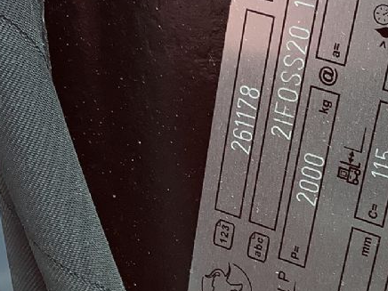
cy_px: 189
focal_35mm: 91
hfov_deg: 21.5
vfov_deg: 16.2
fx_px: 1020
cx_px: 234
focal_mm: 3.3
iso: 64
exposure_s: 1/100
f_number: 2.4
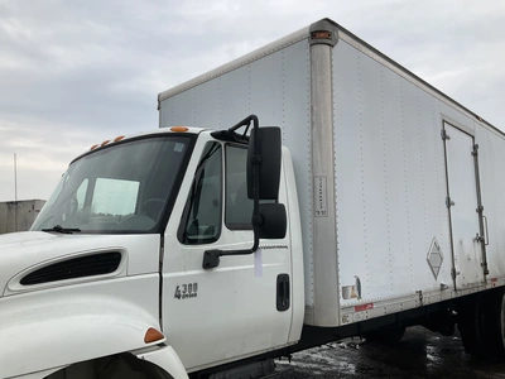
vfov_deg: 48.2
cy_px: 190
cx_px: 252
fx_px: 423
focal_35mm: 29
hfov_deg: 61.7
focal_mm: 3
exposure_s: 1/1144
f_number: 1.8
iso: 25
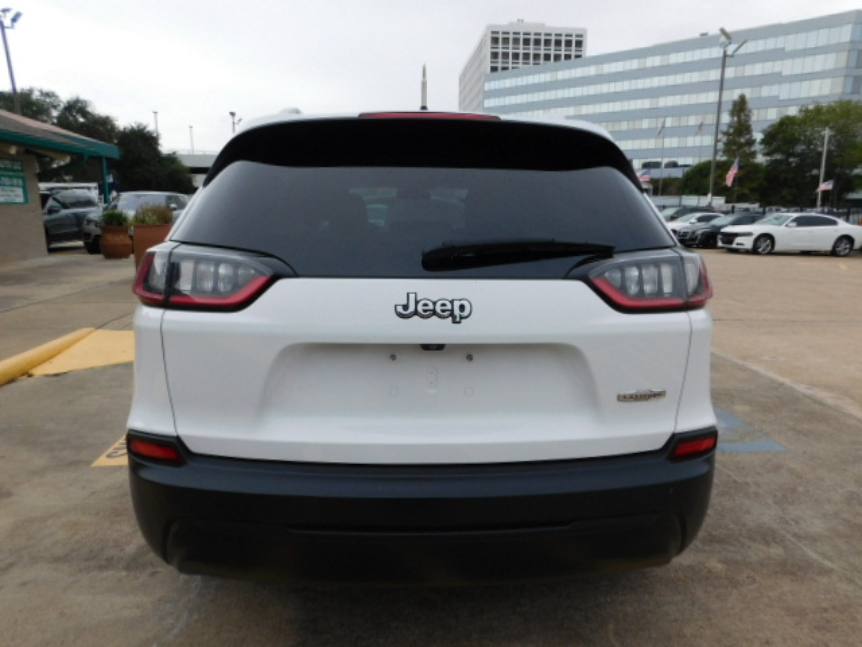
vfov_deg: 58.9
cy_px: 324
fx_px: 573
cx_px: 431
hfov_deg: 73.9
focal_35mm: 23
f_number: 3
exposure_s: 1/1000
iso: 125
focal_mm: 4
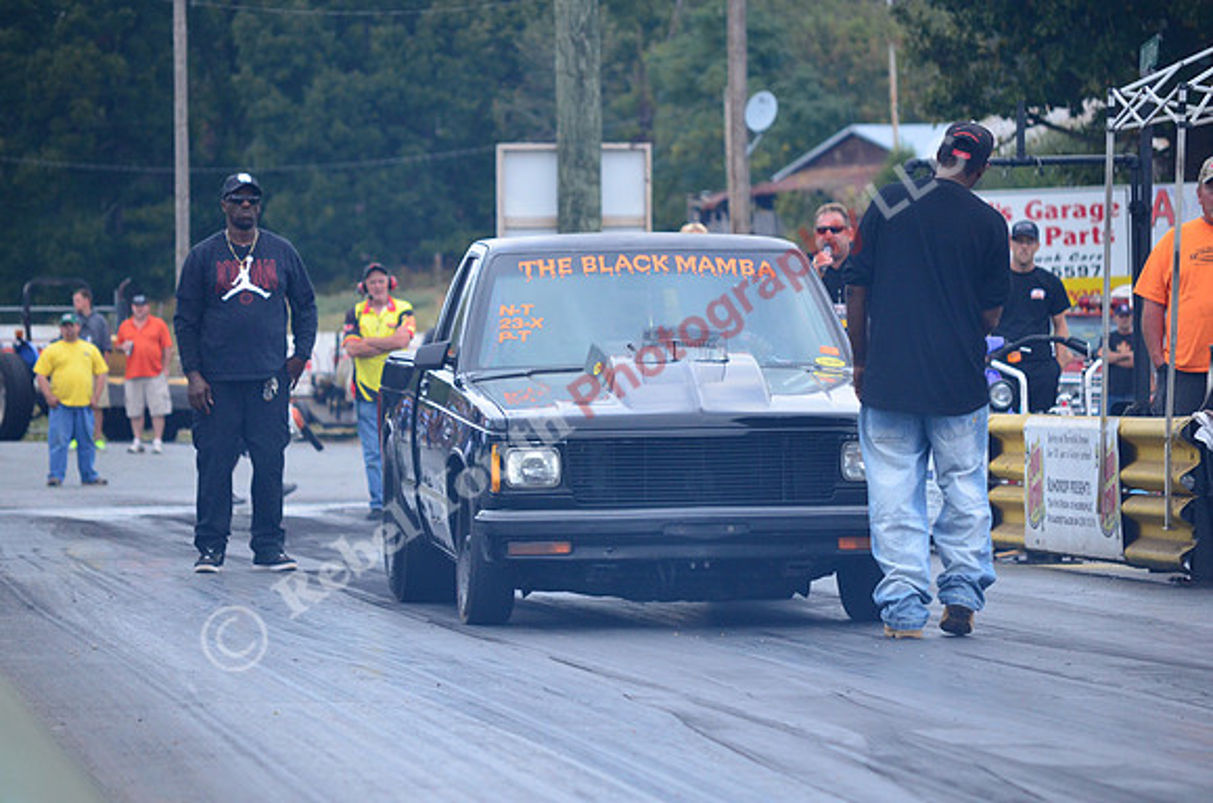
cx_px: 606
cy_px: 402
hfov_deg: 10.2
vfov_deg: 6.8
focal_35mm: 202
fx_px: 6808
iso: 1000
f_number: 5
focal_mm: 135
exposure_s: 1/320
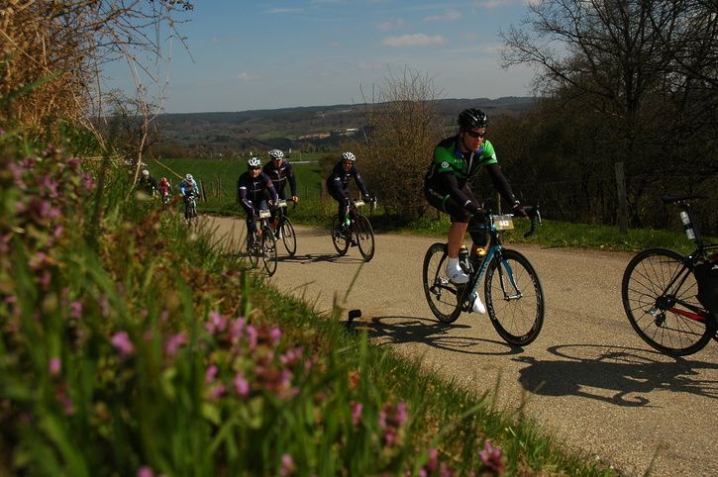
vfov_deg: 39.9
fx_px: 658
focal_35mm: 33
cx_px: 359
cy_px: 238
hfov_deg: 57.3
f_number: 5.6
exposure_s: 1/1600
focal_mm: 22
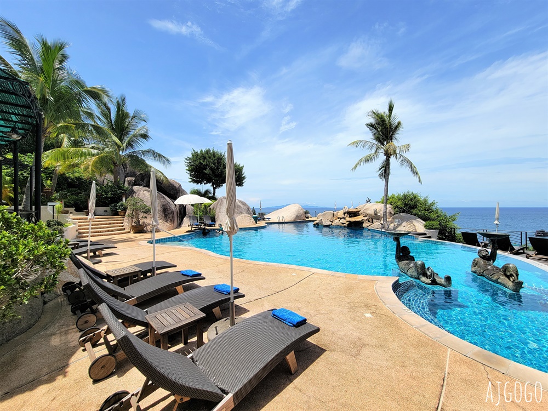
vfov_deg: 89.9
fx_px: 206
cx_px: 274
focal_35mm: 13
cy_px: 206
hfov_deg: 106.2
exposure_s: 1/2216
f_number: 2.2
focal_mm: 2.2
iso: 50
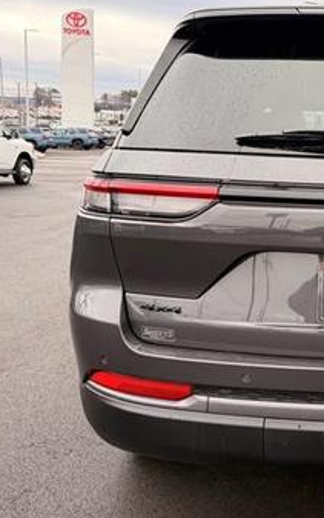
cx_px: 336
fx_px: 536
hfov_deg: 30.8
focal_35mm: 38
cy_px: 247
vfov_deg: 51.5
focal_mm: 6.76
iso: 80
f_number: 1.78
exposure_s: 1/627
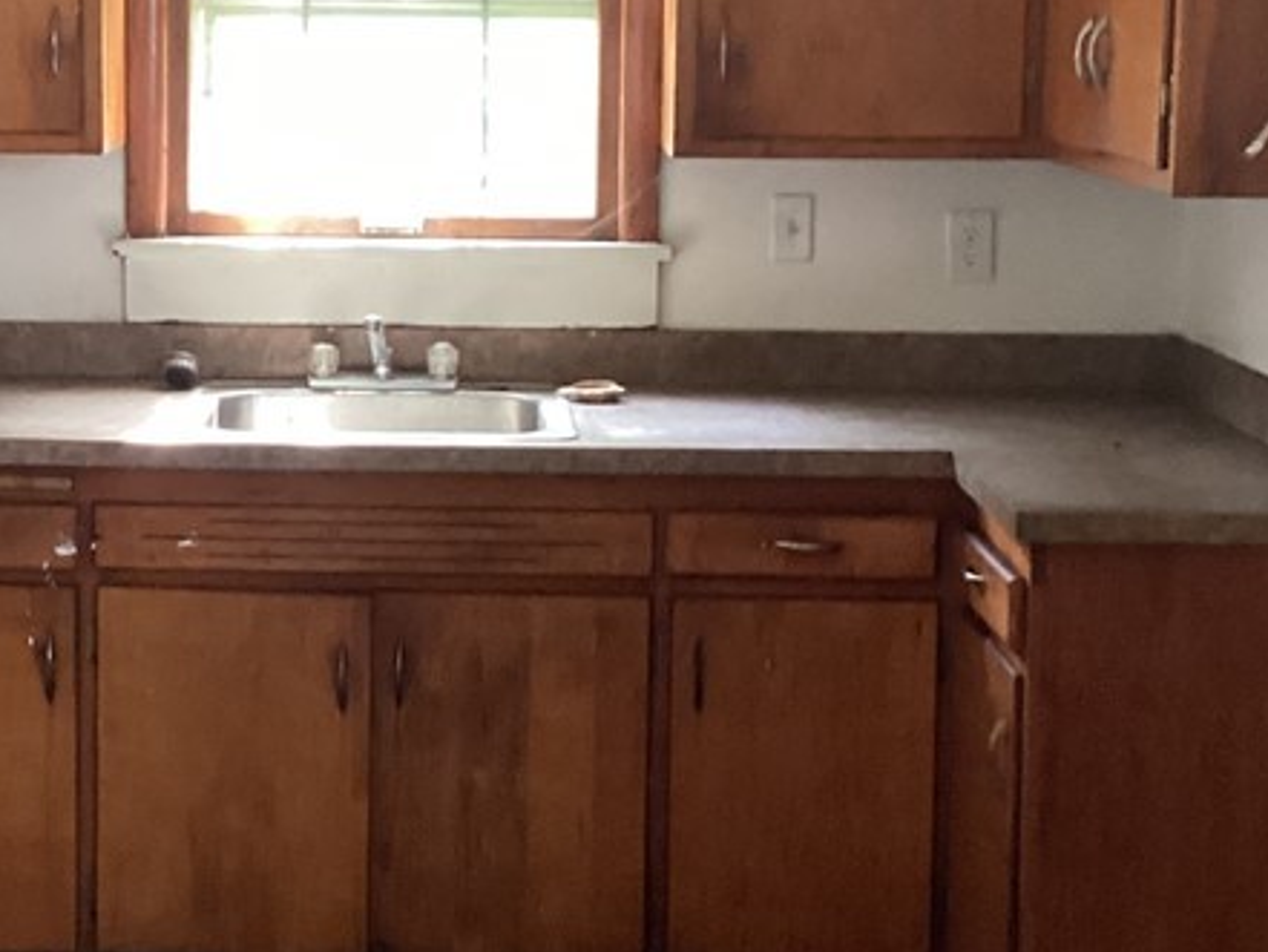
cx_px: 316
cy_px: 313
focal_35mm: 72
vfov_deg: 20.4
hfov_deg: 26.7
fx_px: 2638
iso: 320
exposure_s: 1/30
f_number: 2.4
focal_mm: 3.3
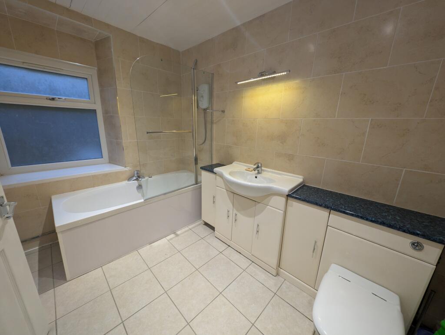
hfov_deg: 110.5
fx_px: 154
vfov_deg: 94.6
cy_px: 168
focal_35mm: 12
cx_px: 222
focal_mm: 2.23
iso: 172
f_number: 1.95
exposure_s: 1/50
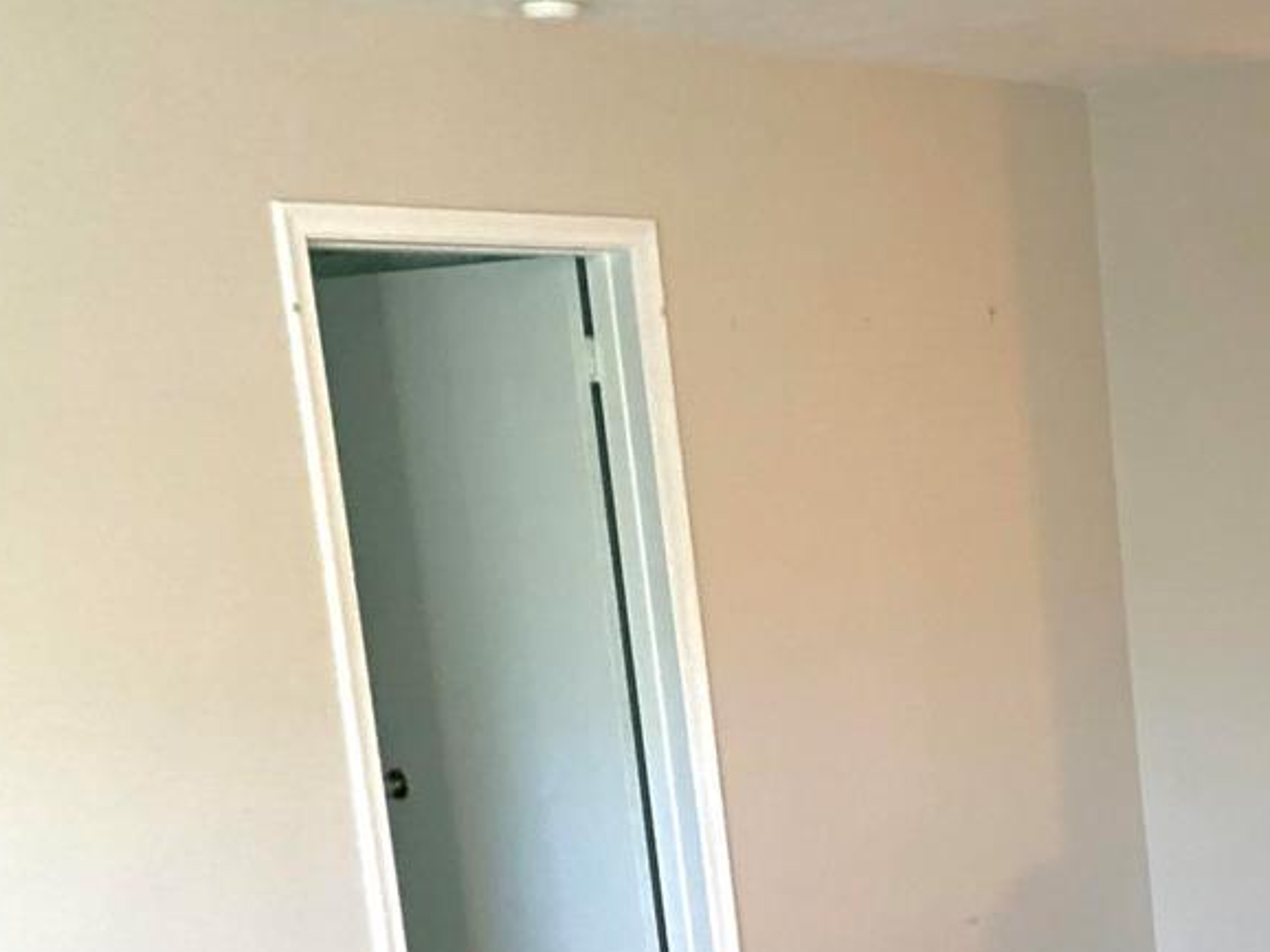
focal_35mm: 72
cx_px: 1520
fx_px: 2640
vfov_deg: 19.7
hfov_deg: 24.5
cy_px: 1000
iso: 320
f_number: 1.8
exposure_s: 1/40
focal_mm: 4.25
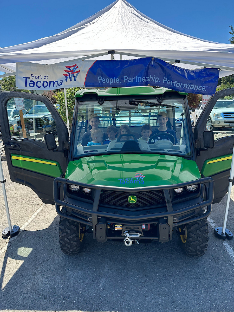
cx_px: 117
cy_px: 156
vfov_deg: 71.6
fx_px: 216
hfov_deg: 56.8
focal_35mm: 24
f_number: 1.78
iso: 80
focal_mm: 6.86
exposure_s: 1/1664
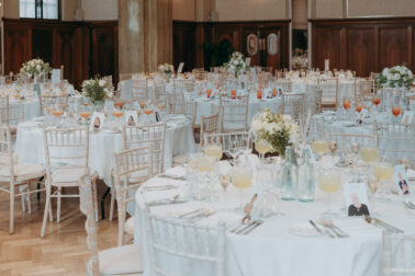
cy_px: 131
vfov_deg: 28.1
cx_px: 204
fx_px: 553
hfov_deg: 41.1
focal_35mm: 48
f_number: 2.8
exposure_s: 1/160
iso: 320
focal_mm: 33
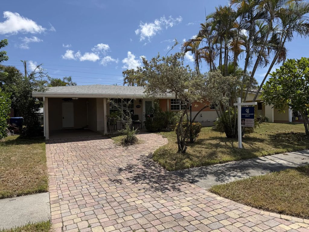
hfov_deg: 71.6
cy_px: 116
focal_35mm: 24
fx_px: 214
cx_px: 154
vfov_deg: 56.8
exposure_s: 1/5714
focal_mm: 6.76
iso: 80
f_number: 1.78
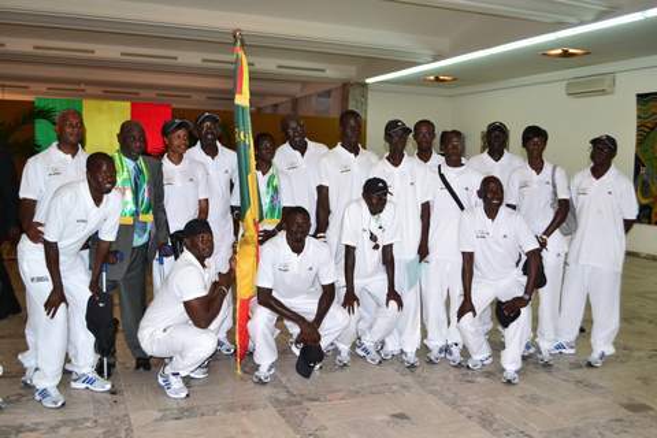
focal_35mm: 33
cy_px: 219
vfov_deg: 40.0
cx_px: 328
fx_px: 602
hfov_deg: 57.2
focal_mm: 22
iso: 800
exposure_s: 1/60
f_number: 5
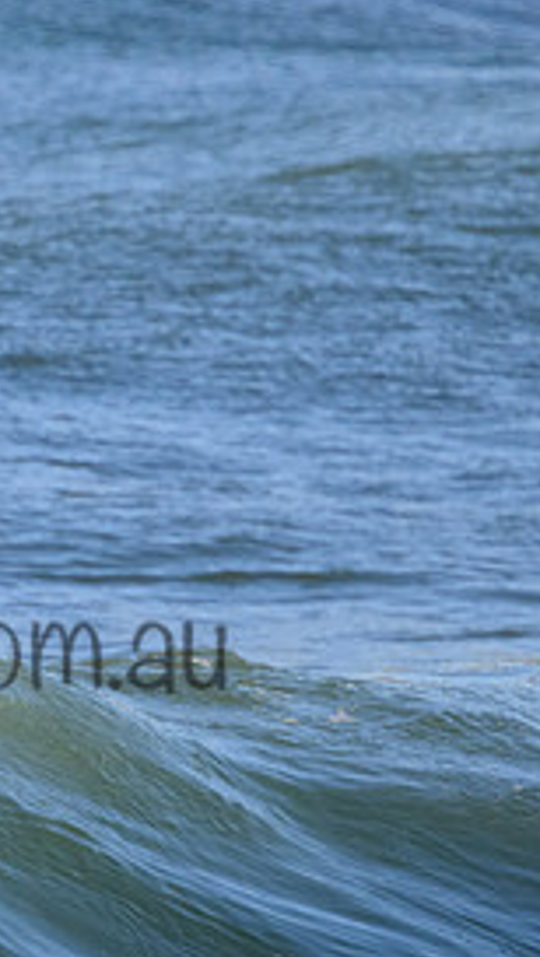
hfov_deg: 0.7
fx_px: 45238
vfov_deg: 1.2
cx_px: -144
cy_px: 608
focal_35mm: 1781
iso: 2800
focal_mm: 800
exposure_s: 1/2000
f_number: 11
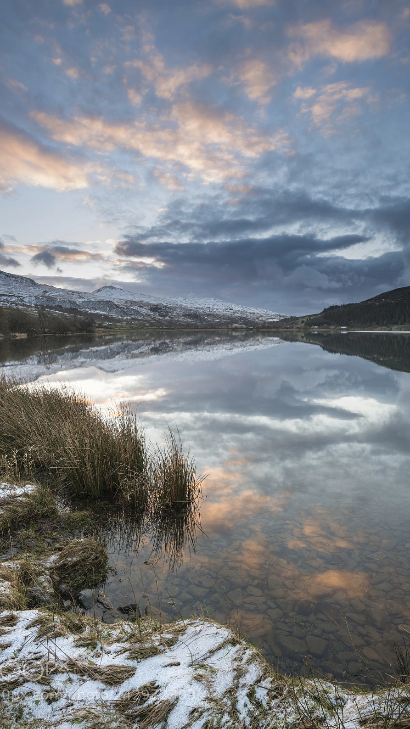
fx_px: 367
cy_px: 364
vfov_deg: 89.6
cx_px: 200
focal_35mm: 19
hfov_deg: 58.3
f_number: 16
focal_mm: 18
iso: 100
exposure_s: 1/8
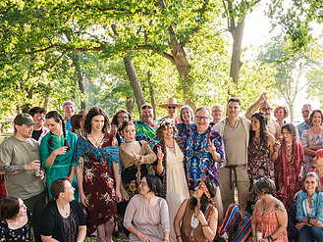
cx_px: 191
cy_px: 177
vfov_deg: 32.4
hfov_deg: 42.8
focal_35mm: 44
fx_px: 411
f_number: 5.6
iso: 800
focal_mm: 26
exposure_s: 1/250
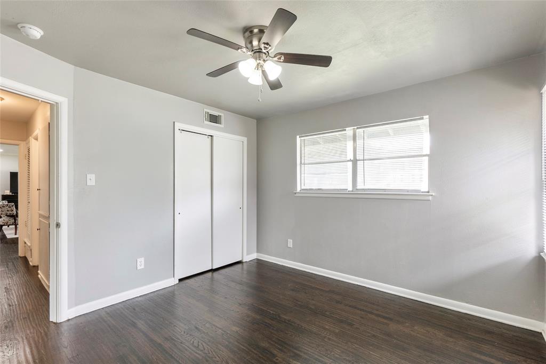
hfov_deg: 100.4
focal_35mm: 15
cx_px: 273
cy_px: 182
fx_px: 227
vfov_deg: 77.3
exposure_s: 1/30
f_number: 8
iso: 100
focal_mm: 10
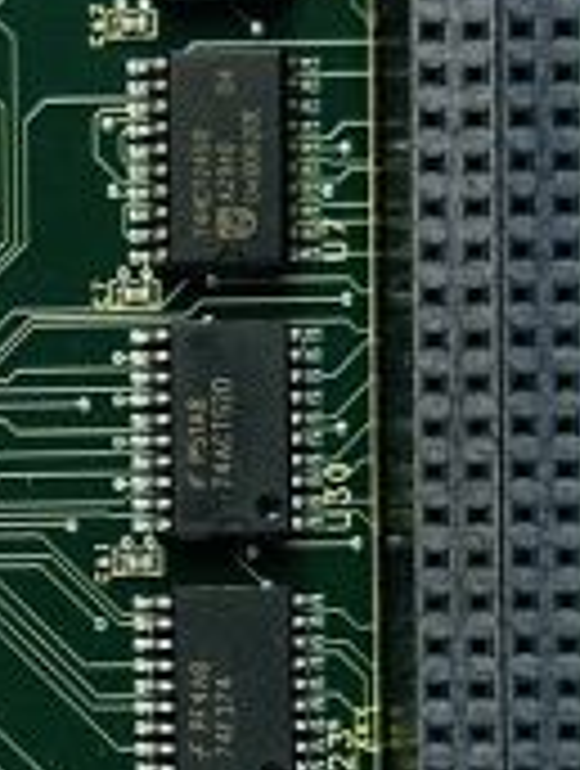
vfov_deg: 11.7
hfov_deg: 8.7
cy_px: 689
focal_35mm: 168
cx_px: -306
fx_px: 3739
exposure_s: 1/120
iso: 100
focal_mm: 6.86
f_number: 1.78
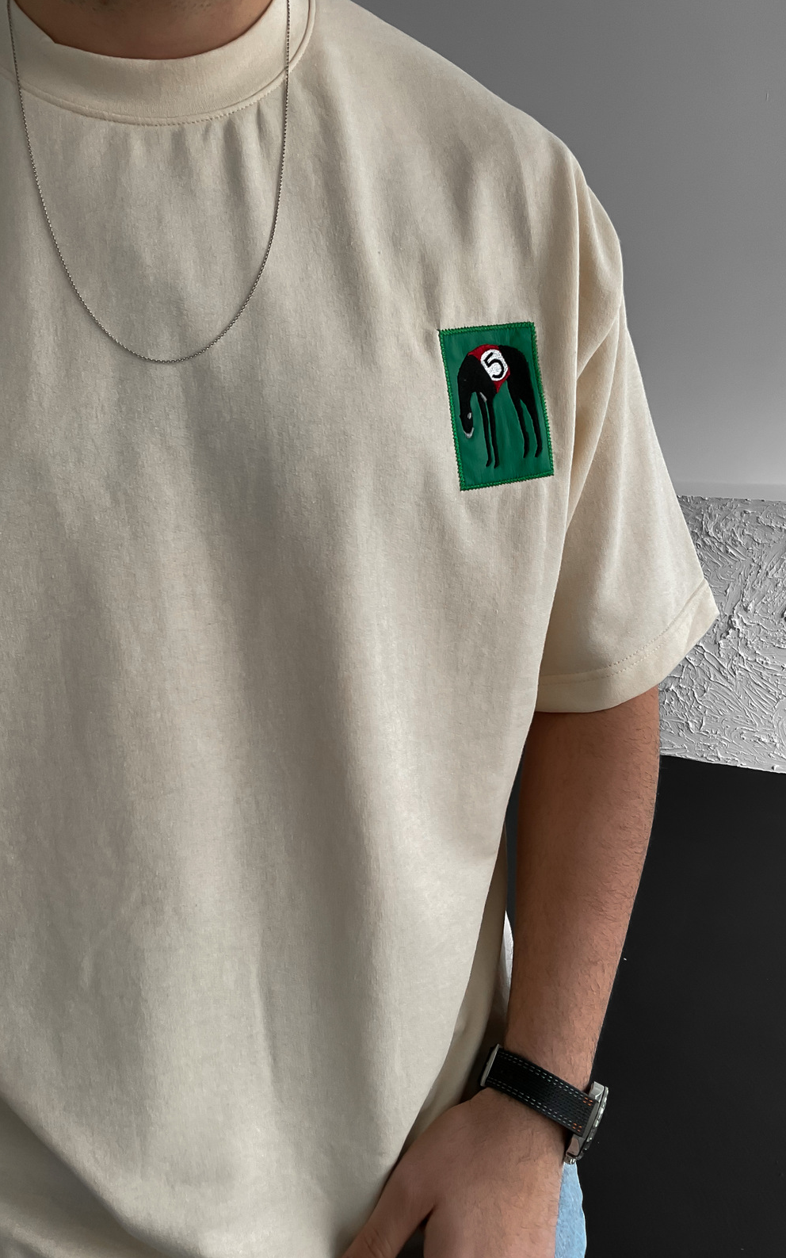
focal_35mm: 31
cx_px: 405
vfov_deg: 61.2
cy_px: 629
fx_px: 1062
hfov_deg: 40.6
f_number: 1.8
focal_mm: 3
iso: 40
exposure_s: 1/120
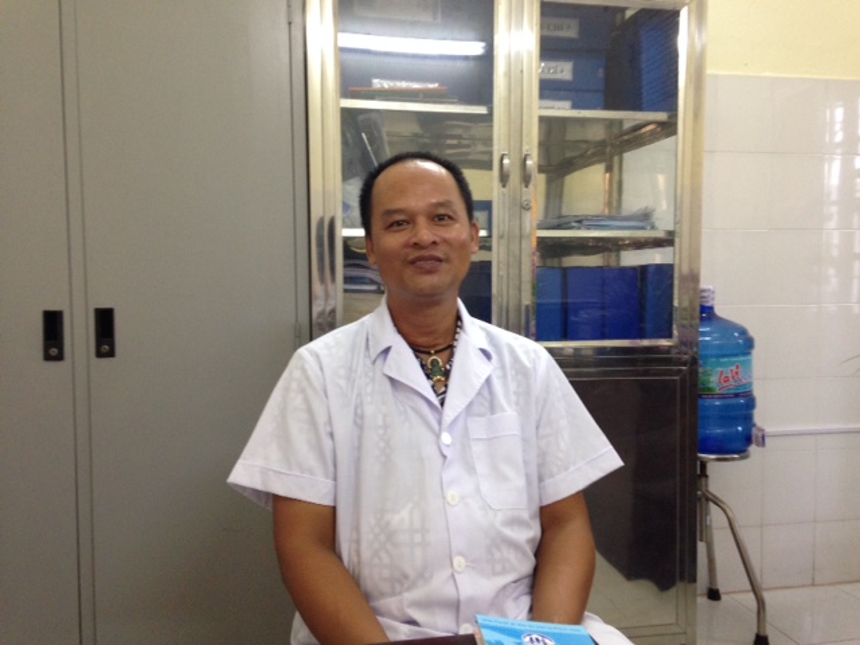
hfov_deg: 55.4
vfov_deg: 42.9
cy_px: 322
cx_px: 430
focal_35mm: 33
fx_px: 820
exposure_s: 1/20
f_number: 2.4
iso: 160
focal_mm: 4.12
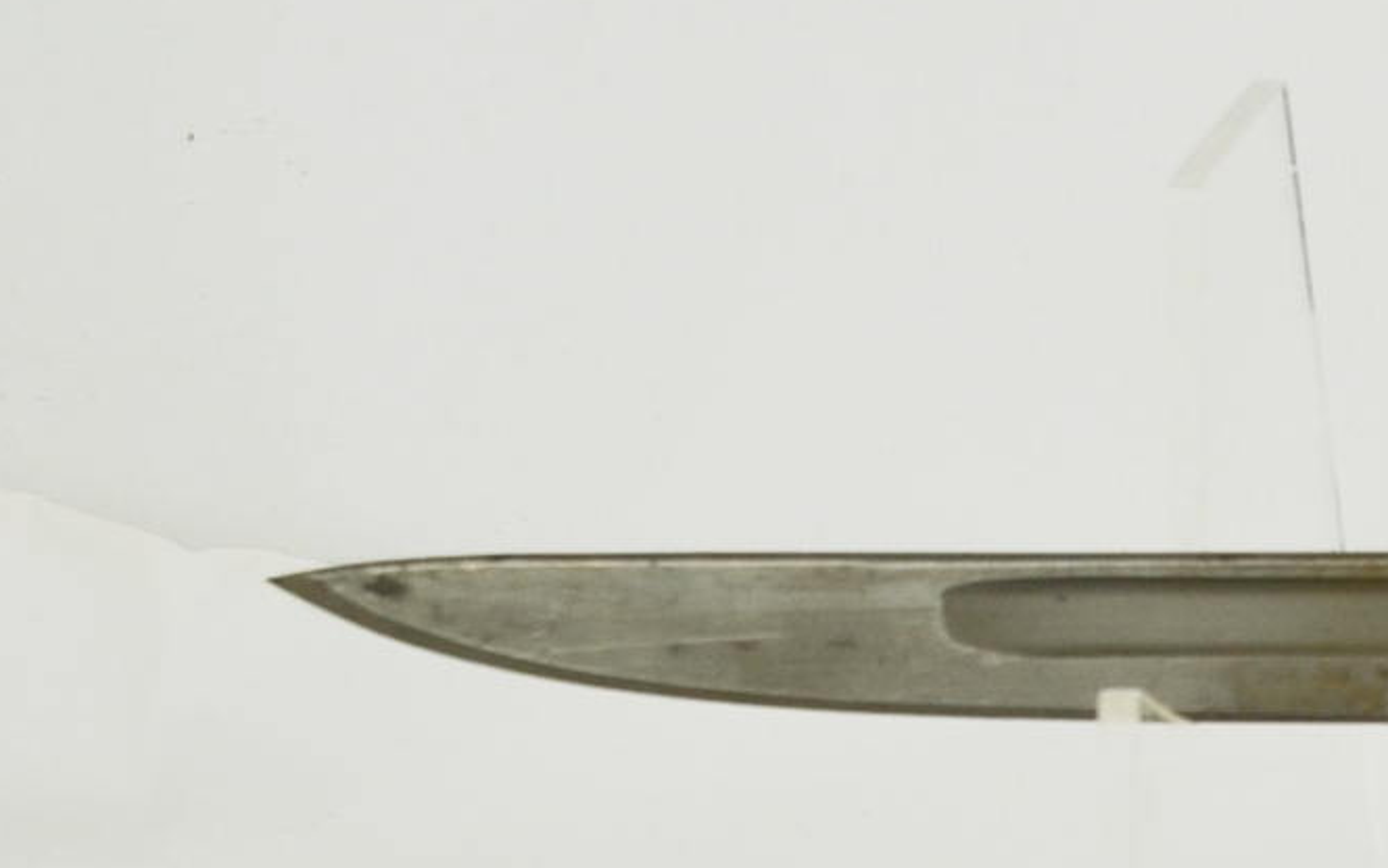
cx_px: 2532
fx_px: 5562
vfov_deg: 8.9
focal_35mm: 147
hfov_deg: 12.9
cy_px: 705
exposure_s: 1/160
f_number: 6.3
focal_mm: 26
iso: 200
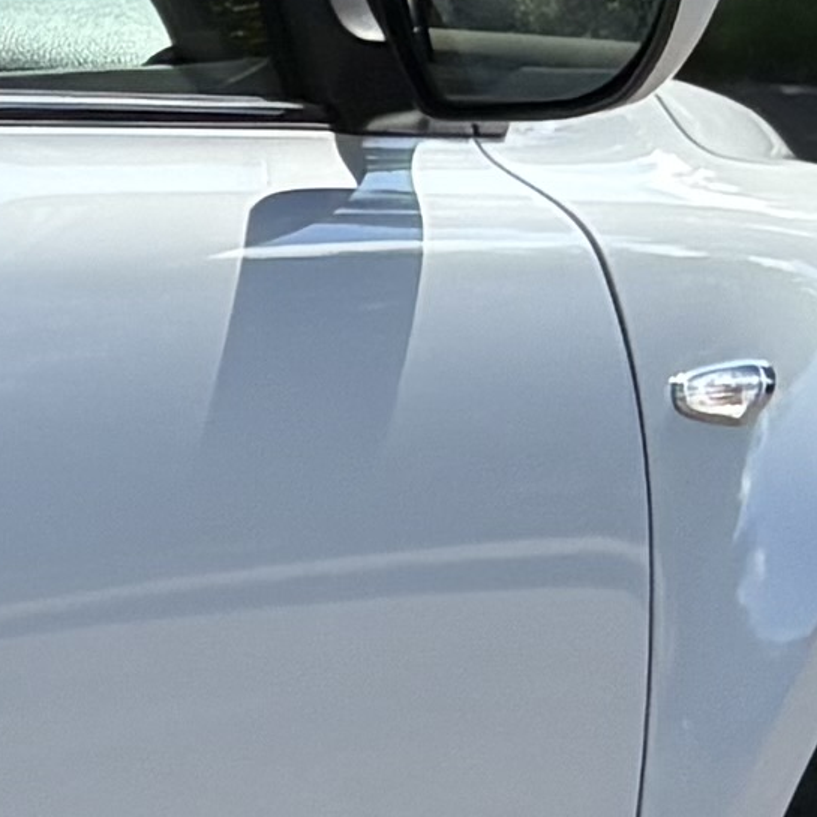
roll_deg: +0.1
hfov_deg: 6.1
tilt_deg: -12.8
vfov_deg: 7.2
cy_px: 886
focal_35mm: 241
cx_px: -2479
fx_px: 6435
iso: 50
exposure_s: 1/3831
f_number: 1.6
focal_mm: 5.96
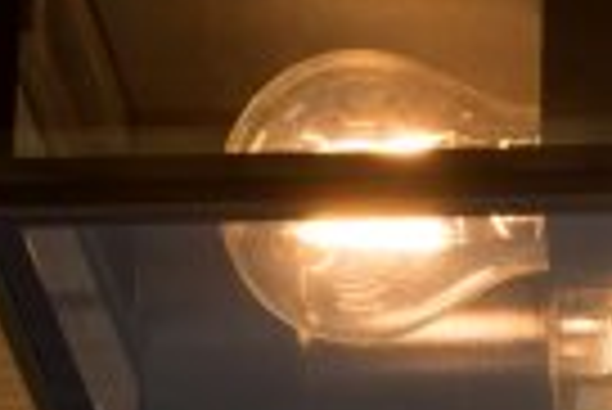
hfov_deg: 3.3
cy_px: 374
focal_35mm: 617
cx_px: 495
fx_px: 10500
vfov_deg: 2.2
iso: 125
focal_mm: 140
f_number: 14
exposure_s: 1/25
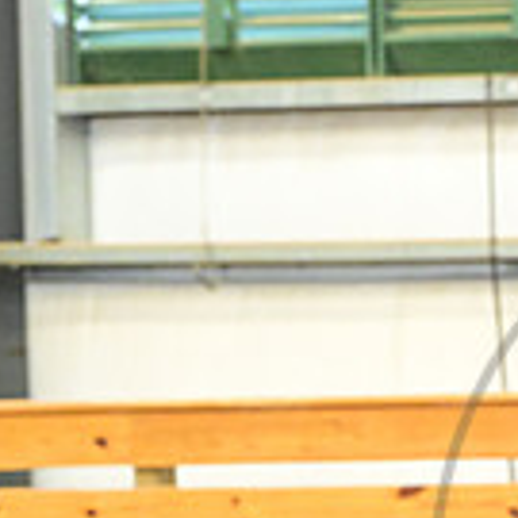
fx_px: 12342
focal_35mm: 729
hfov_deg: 2.4
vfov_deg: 2.4
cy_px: 577
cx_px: 883
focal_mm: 200
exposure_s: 1/200
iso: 8000
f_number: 5
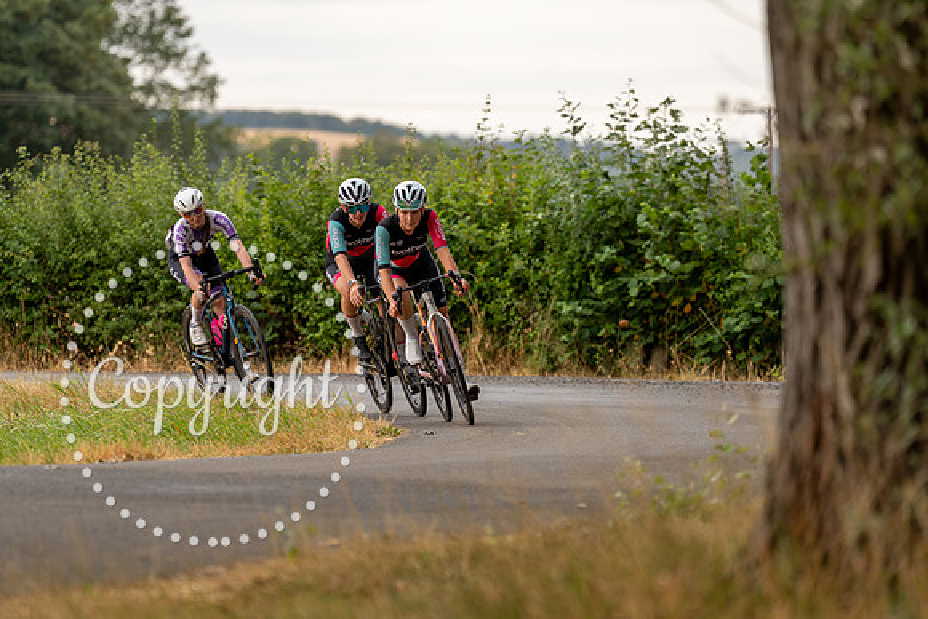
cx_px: 411
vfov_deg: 5.0
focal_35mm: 275
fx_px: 7092
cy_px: 340
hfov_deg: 7.5
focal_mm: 170
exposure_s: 1/1000
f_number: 2.8
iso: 400
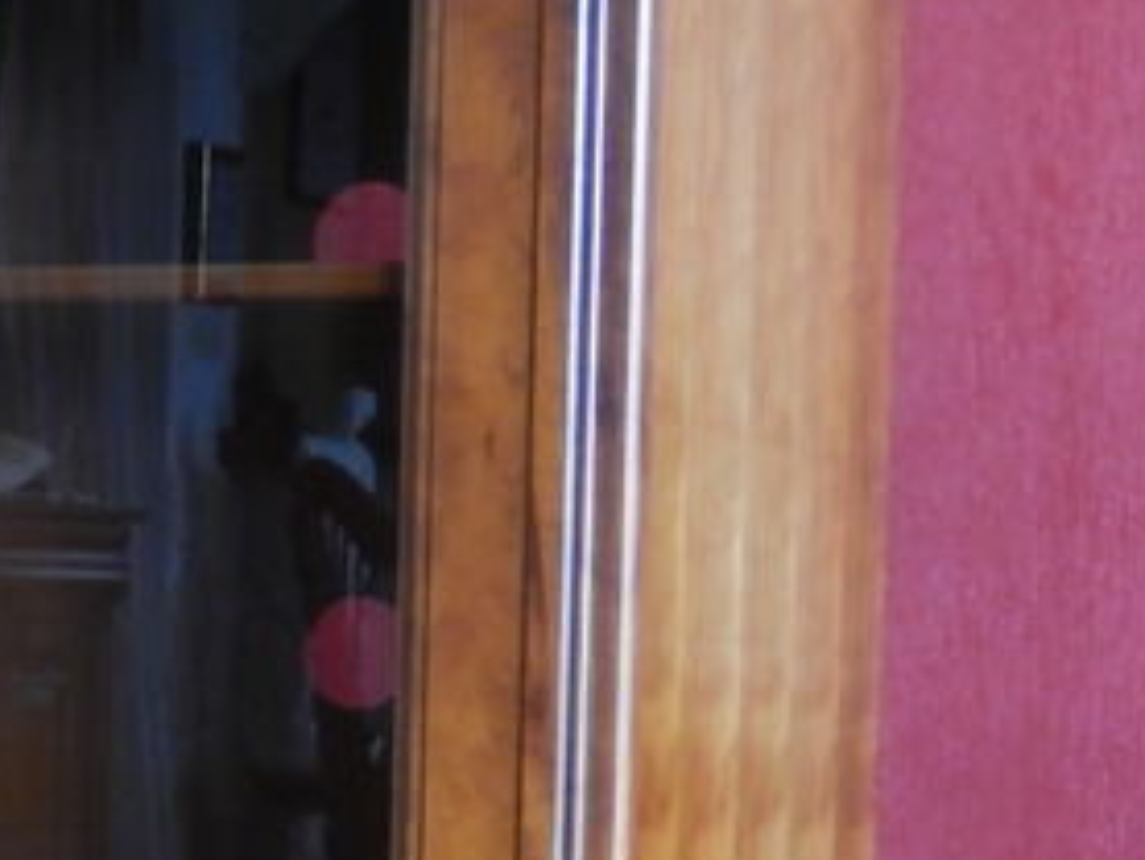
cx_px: -533
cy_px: 918
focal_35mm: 148
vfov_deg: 9.9
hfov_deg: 12.7
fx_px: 4898
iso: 900
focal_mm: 7.3
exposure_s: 1/15
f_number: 4.2
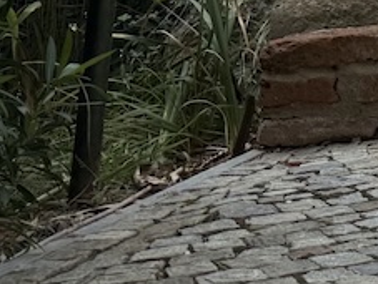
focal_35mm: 152
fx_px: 1662
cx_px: 1026
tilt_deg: +12.5
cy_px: -526
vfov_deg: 8.4
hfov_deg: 10.4
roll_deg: -0.5
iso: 80
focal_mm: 6.76
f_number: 1.78
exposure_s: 1/3145
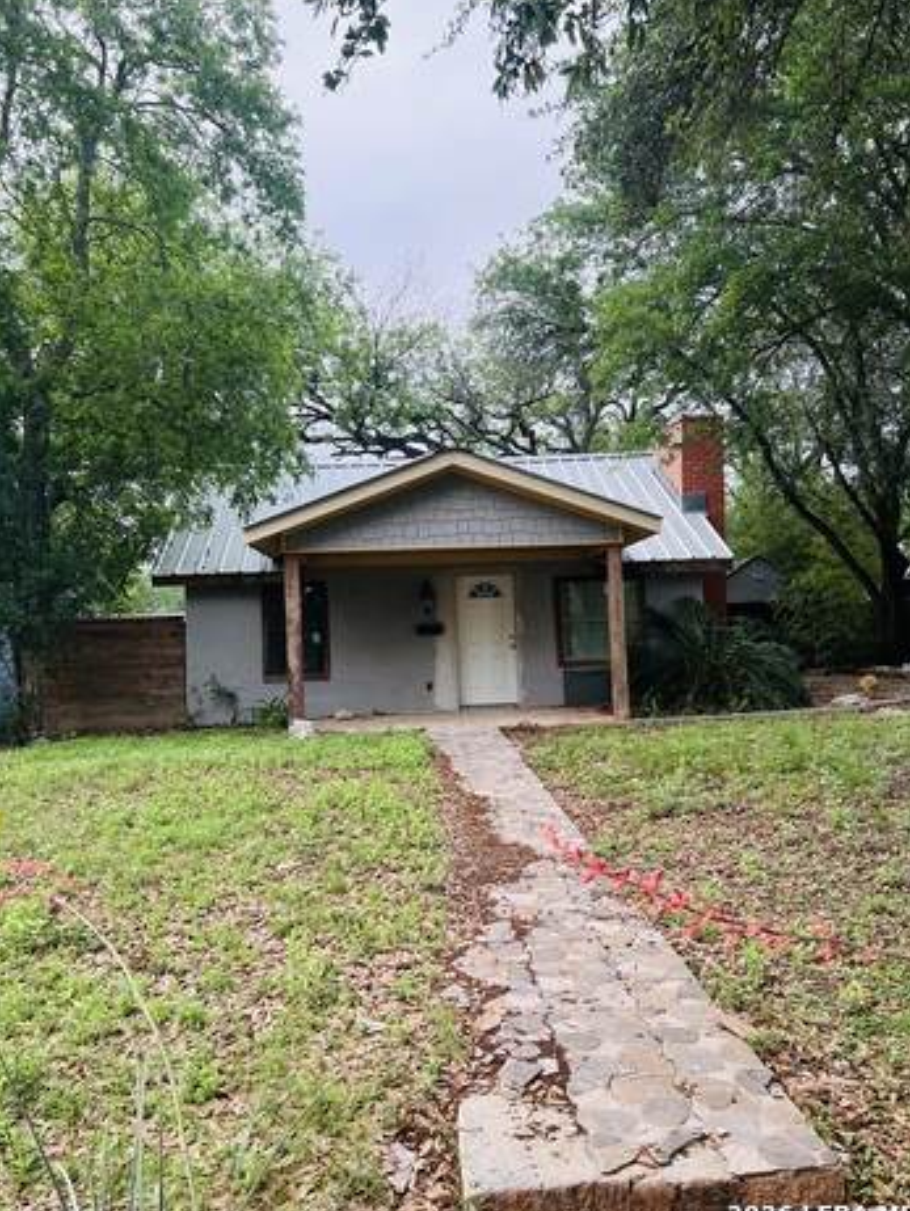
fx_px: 946
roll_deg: +2.4
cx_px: 464
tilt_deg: +1.4
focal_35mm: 27
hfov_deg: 51.4
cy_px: 600
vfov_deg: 65.3
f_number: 1.5
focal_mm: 5.7
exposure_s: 1/797
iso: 50
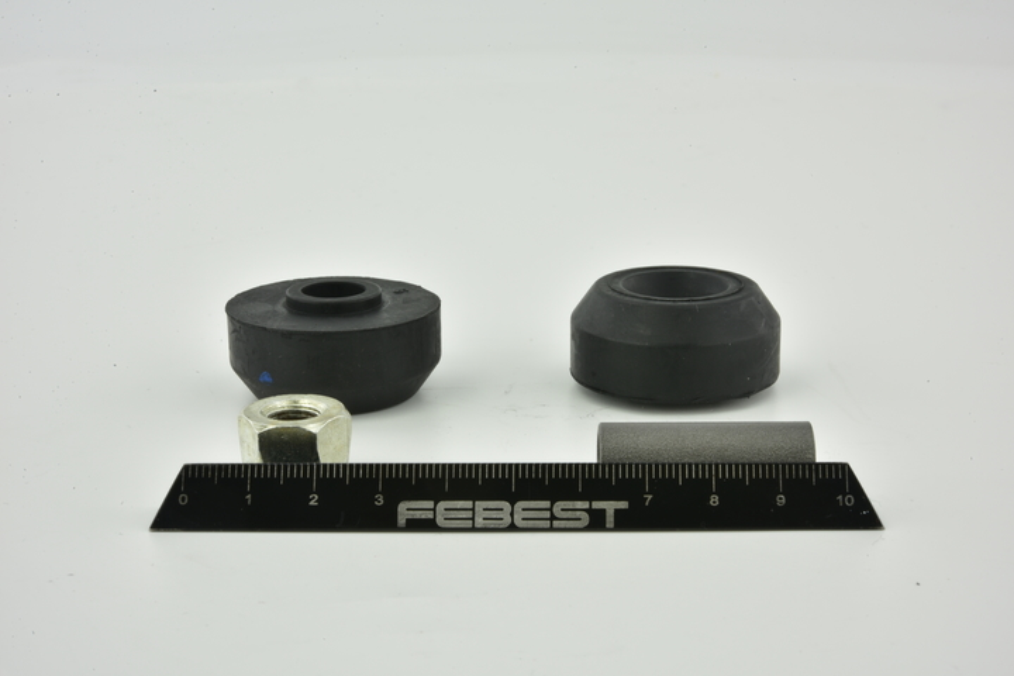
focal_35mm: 60
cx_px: 507
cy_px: 338
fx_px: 1690
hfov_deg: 33.4
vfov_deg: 22.6
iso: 64
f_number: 36
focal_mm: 60
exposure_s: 1/3
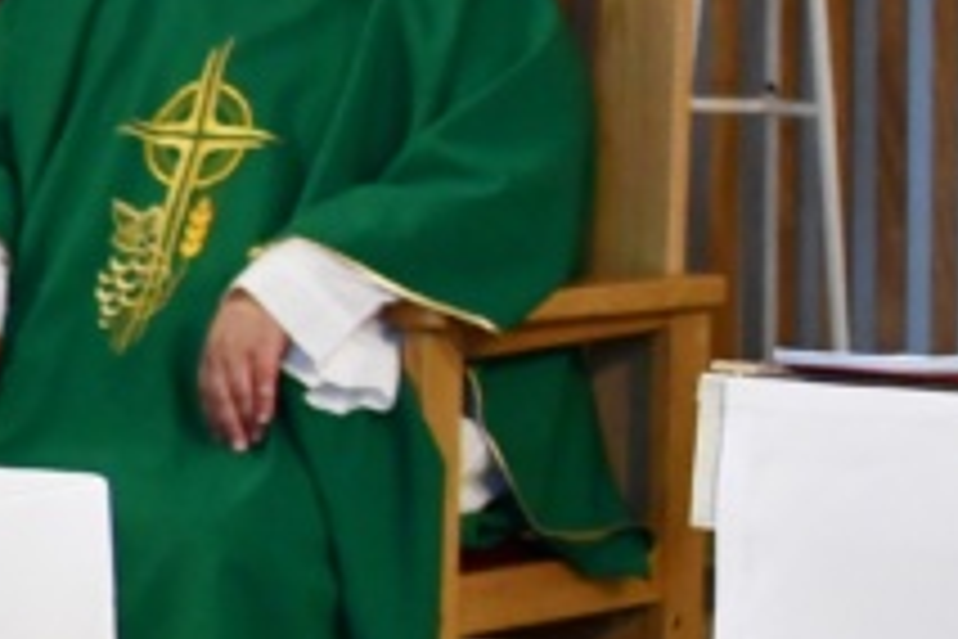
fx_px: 26822
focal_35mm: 1008
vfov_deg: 1.4
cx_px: 1457
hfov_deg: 2.0
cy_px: 200
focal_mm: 140
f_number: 5.6
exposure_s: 1/250
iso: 3200
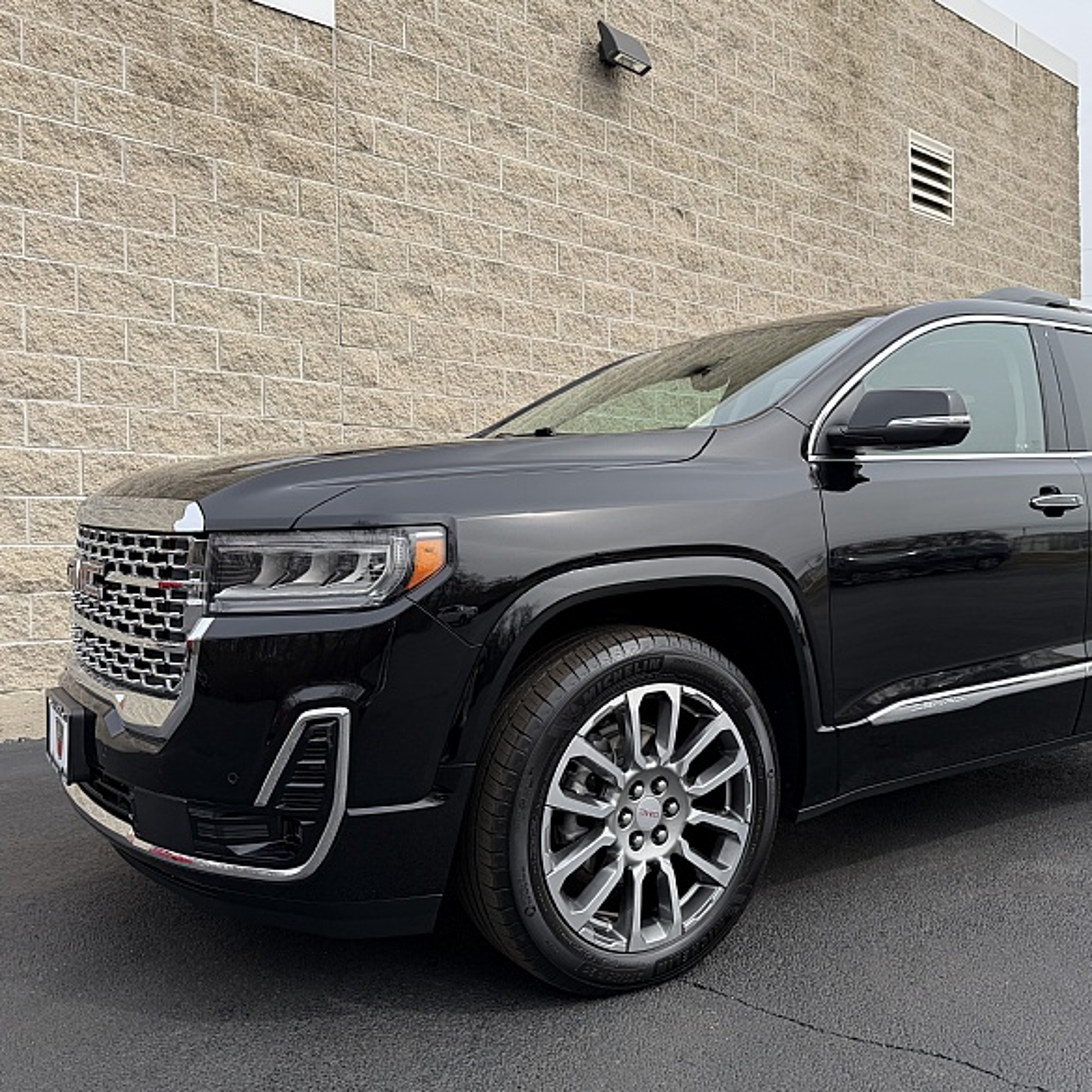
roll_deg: +1.0
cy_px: 553
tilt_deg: -0.3
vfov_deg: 55.6
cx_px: 635
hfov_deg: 55.4
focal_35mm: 29
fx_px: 1035
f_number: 1.78
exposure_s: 1/2907
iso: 80
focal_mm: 6.76
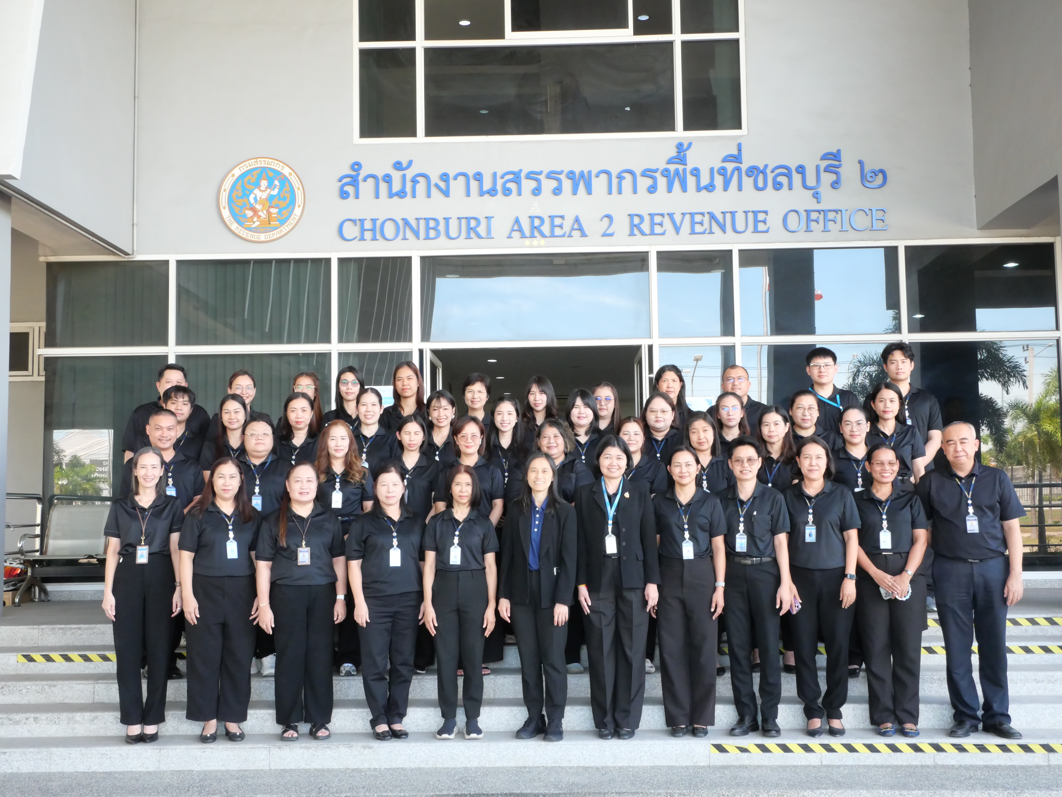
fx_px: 1104
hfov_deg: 51.4
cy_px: 398
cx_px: 531
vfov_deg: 39.7
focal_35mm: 36
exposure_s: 1/60
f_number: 10
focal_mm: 18
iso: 2500
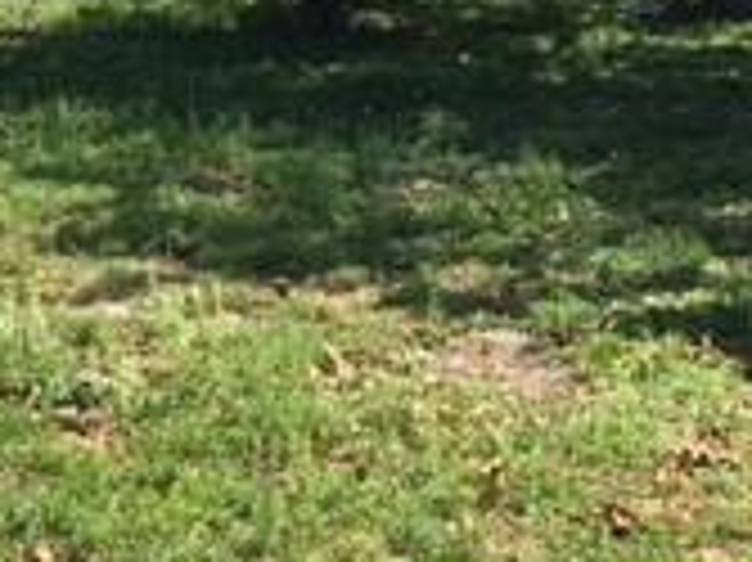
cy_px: 40
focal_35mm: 111
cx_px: 329
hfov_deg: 17.7
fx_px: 2410
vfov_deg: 13.2
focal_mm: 4.15
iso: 25
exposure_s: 1/999
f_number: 2.2
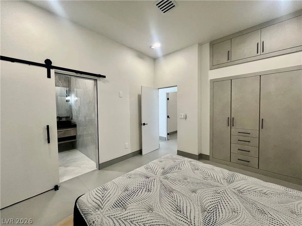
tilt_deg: -2.0
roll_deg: +0.5
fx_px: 113
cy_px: 113
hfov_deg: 106.2
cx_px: 151
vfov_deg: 89.9
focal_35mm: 13
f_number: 1.8
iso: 160
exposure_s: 1/120
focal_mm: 1.57
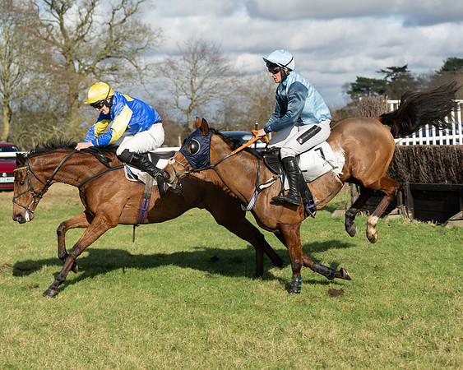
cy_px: 186
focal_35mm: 85
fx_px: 1165
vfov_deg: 18.1
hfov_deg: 22.5
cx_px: 271
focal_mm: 70
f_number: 4
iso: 100
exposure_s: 1/1250
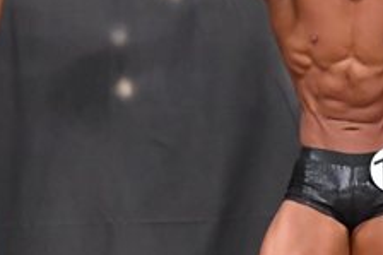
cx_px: 351
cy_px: 214
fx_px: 7994
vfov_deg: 1.8
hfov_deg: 2.7
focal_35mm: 752
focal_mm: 145
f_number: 5.6
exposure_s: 1/400
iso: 6400
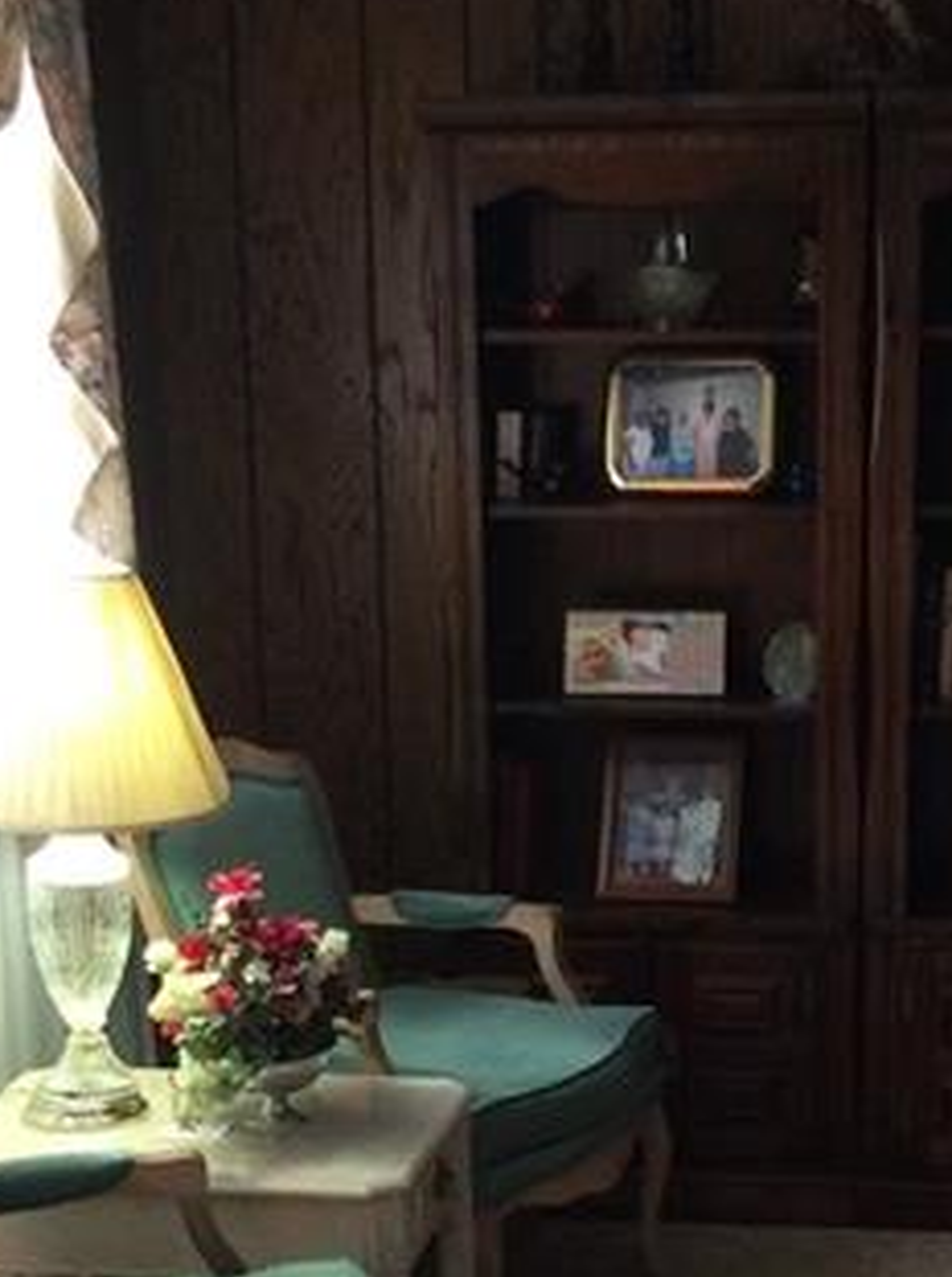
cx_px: 687
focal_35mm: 79
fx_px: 2907
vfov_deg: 24.4
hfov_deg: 18.5
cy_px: 1022
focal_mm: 3.3
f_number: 2.4
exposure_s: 1/24
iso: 100
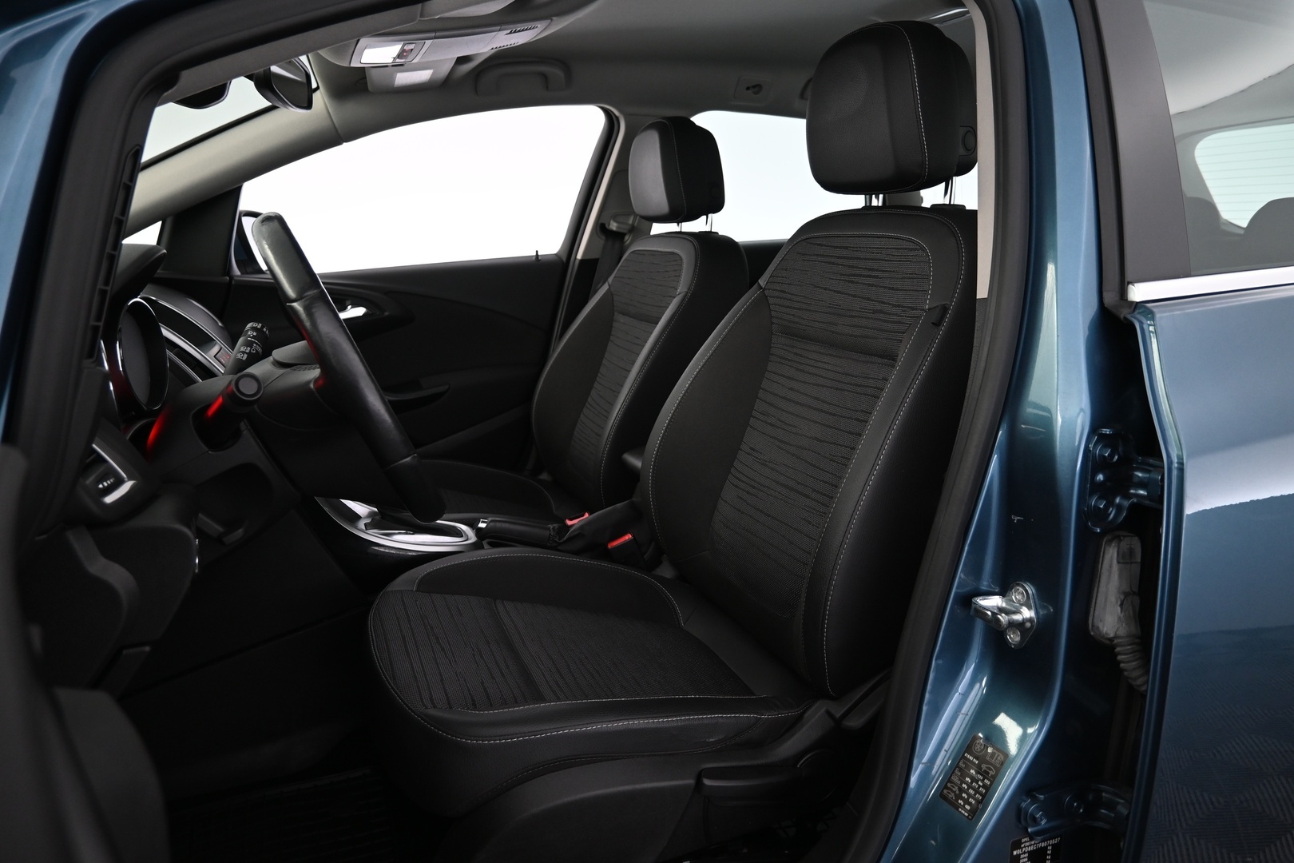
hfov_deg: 73.7
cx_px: 647
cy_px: 432
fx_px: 863
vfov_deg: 53.1
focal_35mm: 24
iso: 720
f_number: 3.5
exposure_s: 1/25
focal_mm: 16
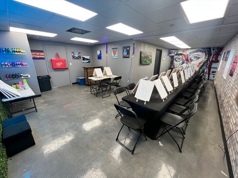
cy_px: 89
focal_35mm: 13
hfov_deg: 106.2
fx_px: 89
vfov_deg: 89.9
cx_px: 119
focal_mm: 1.57
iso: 125
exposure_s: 1/60
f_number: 1.8
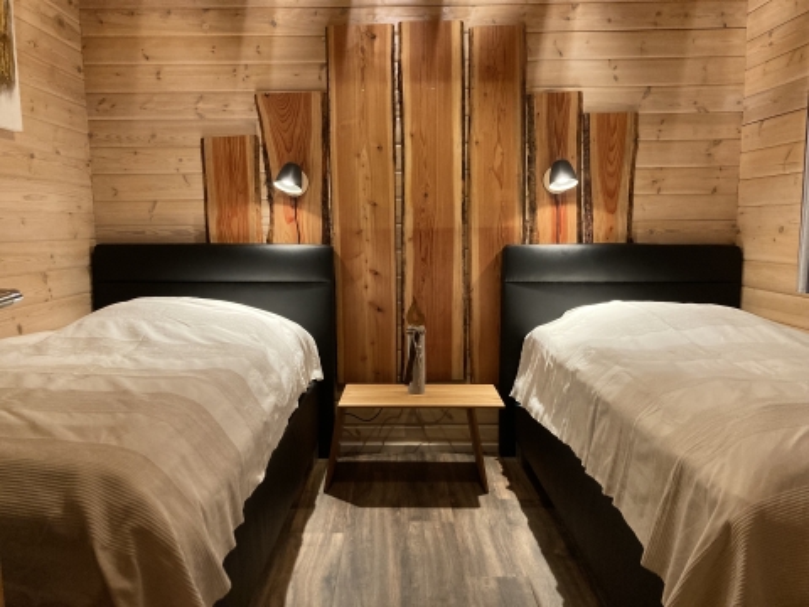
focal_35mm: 28
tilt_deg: -7.4
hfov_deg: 63.4
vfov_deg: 49.7
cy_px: 304
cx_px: 404
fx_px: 654
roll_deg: +0.1
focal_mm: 3.99
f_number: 1.8
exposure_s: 1/60
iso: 320
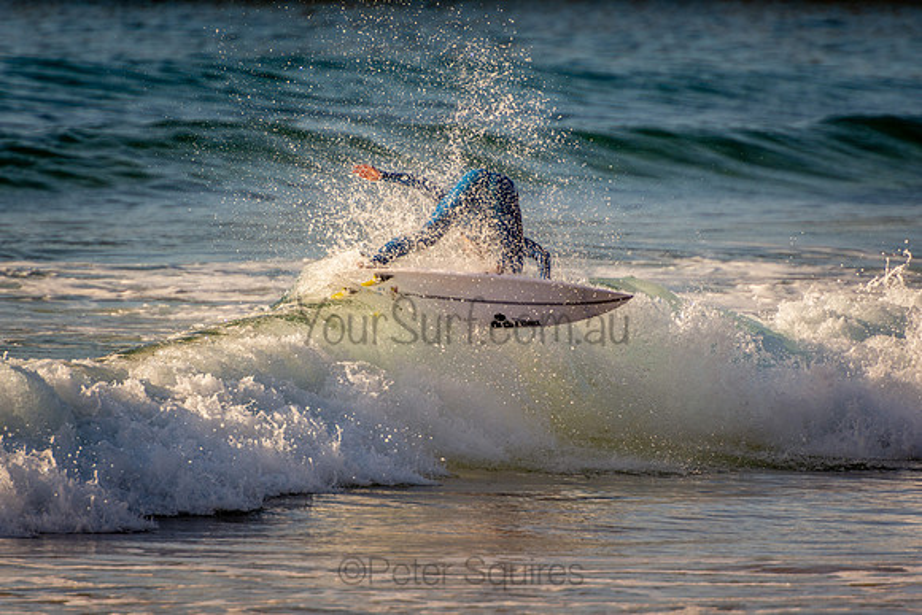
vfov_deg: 2.3
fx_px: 15370
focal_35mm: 600
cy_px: 308
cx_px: 461
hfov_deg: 3.4
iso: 320
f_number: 5.6
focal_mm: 400
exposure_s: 1/1250
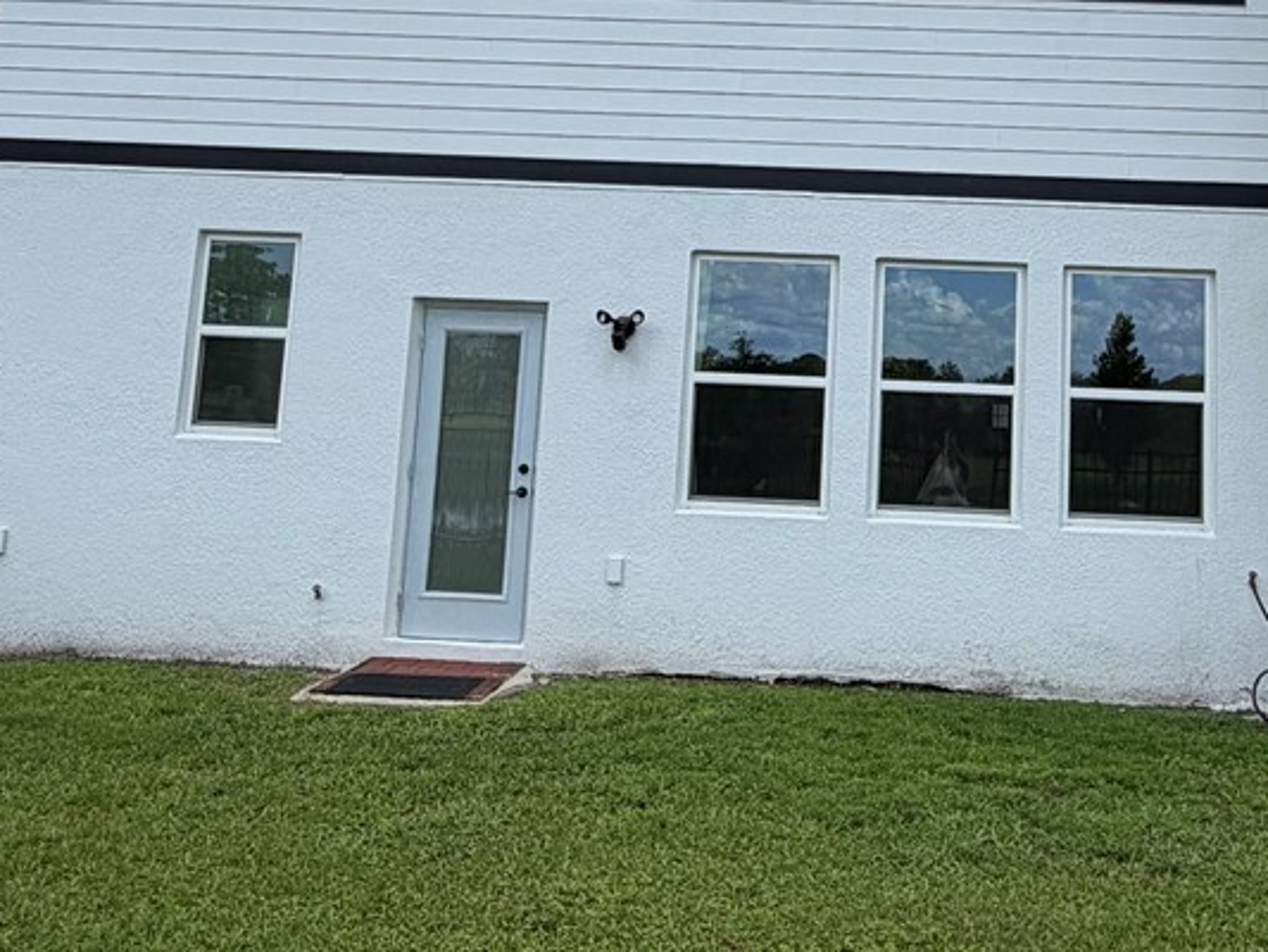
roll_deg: -2.3
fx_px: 1539
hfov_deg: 43.9
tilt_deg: +8.3
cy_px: 205
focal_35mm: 42
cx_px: 878
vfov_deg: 33.5
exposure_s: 1/942
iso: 20
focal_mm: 2.22
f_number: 2.2
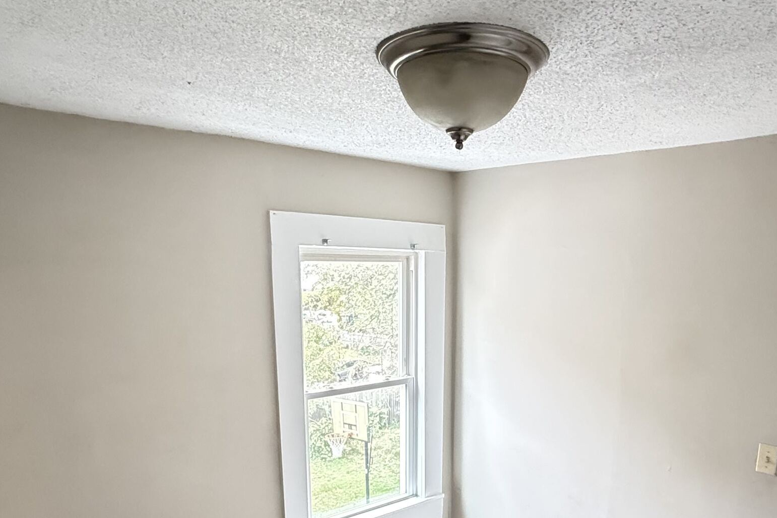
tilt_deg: -12.3
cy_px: 402
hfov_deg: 63.5
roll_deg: +0.5
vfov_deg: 43.2
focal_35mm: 29
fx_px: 626
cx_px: 431
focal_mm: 2.22
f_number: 2.2
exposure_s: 1/60
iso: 1000
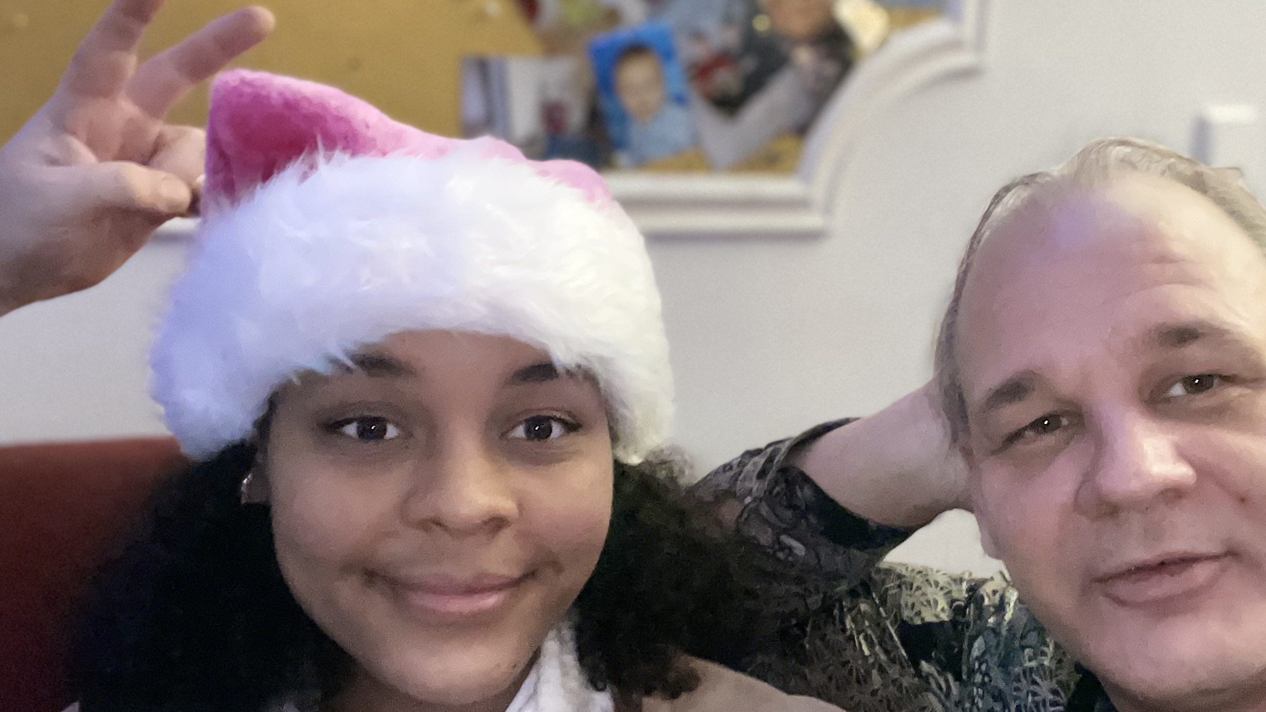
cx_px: 776
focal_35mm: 41
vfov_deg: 28.9
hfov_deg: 49.0
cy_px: 424
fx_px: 1376
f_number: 2.2
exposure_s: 1/19
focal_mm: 2.71
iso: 1000
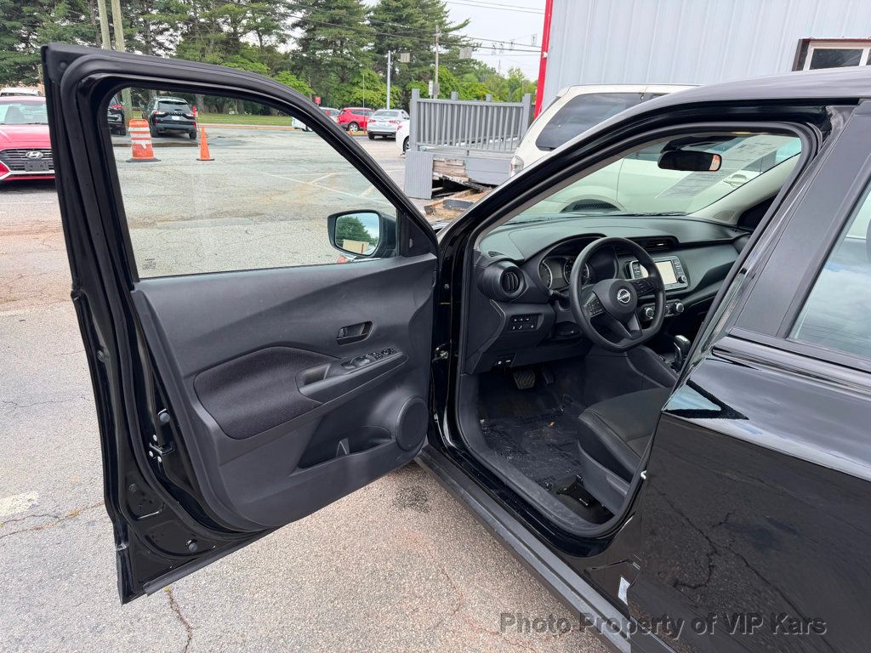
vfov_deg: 56.8
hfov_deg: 71.6
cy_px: 326
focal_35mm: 24
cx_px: 436
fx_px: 604
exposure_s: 1/445
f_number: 1.78
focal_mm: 6.76
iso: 80
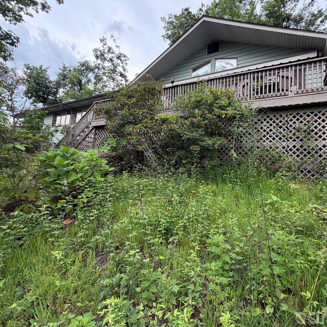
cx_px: 197
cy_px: 157
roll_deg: -2.5
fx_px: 192
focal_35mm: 18
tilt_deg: +5.4
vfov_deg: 80.7
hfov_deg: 79.7
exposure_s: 1/121
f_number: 2.2
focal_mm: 2.22
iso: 64
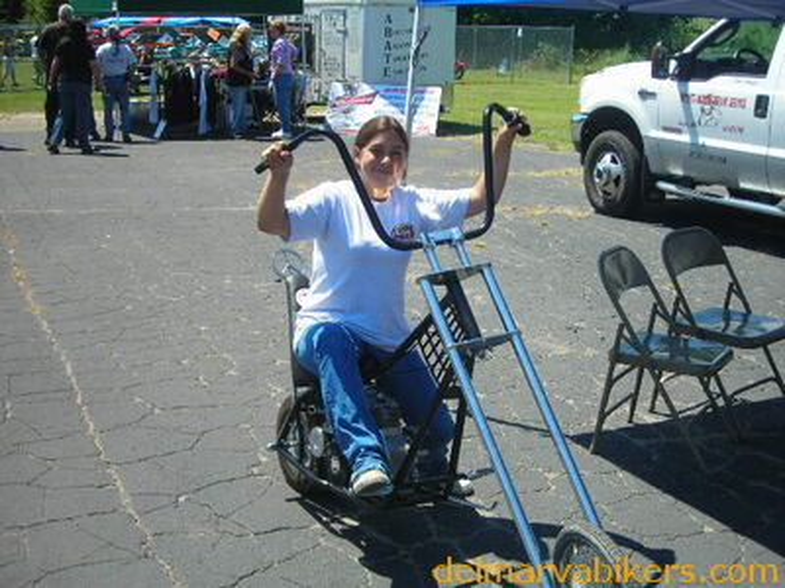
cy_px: 294
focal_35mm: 47
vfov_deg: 30.9
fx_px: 1066
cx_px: 392
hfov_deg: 40.4
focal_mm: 7.8
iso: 50
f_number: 3.4
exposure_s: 1/318
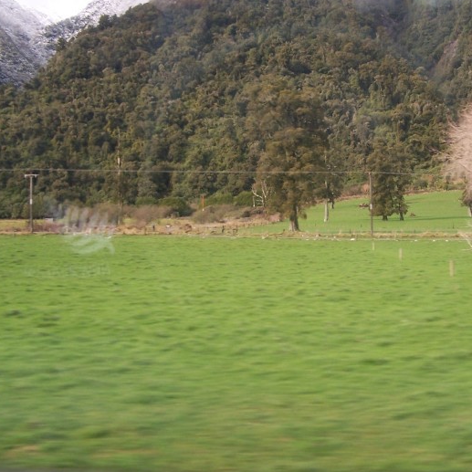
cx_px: 327
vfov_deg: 32.7
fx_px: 802
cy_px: 201
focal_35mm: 52
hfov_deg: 32.4
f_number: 2.8
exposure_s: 1/125
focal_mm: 6.3
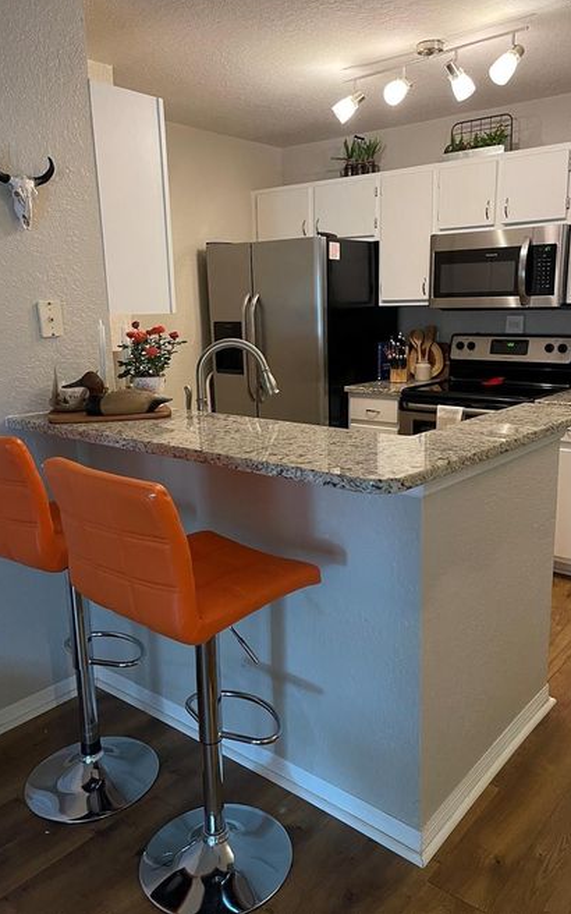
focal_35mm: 28
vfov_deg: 66.5
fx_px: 697
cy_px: 451
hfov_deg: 44.5
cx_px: 320
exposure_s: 1/40
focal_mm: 5.1
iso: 640
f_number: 1.6
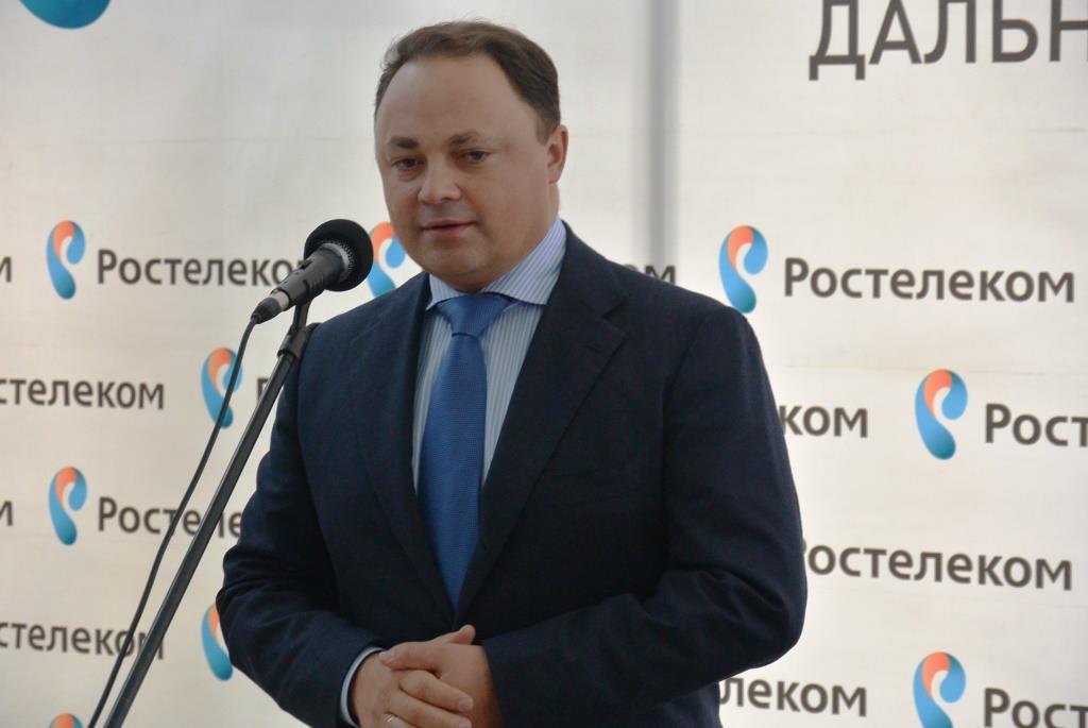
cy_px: 364
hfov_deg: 16.6
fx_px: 3721
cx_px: 544
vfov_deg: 11.2
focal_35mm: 123
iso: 450
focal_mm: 45.9
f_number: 4
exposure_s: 1/125
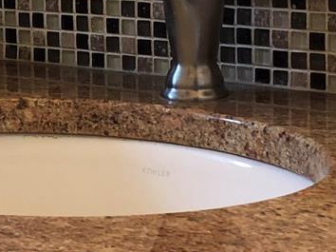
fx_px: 1571
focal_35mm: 162
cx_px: -99
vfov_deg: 9.1
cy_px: 52
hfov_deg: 11.9
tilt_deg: -8.6
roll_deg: +1.6
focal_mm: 3.99
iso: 32
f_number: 1.8
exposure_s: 1/30
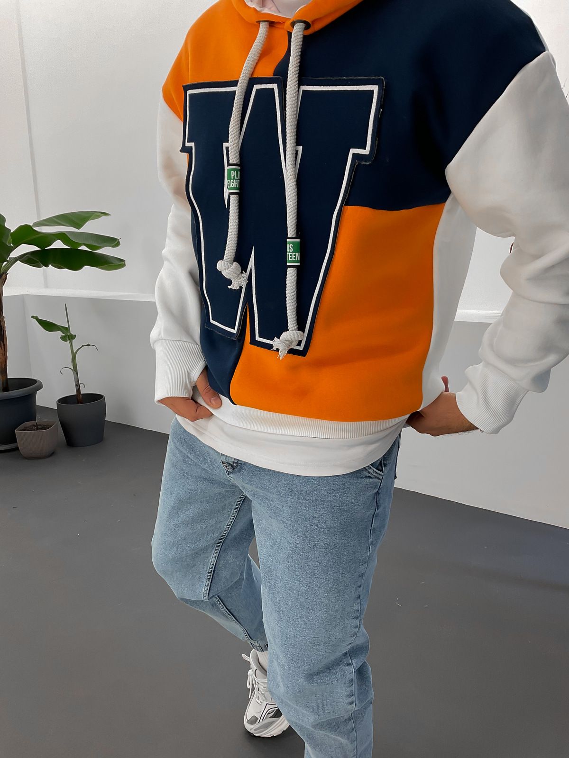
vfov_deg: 61.7
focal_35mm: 29
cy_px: 379
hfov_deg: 48.2
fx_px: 636
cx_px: 284
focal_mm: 3
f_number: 1.8
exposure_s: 1/50
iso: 40
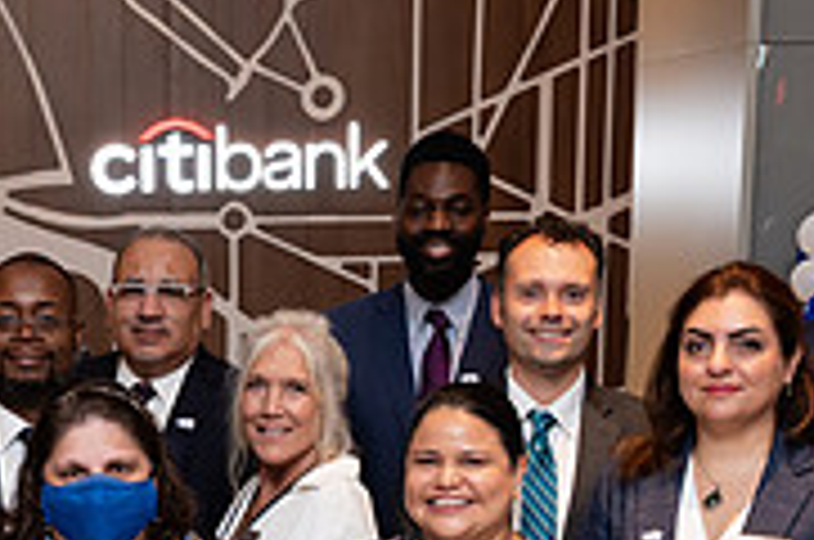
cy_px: 592
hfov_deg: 21.7
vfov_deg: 14.5
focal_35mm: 92
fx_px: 2077
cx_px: 83
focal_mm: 27
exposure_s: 1/160
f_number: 4.5
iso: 640
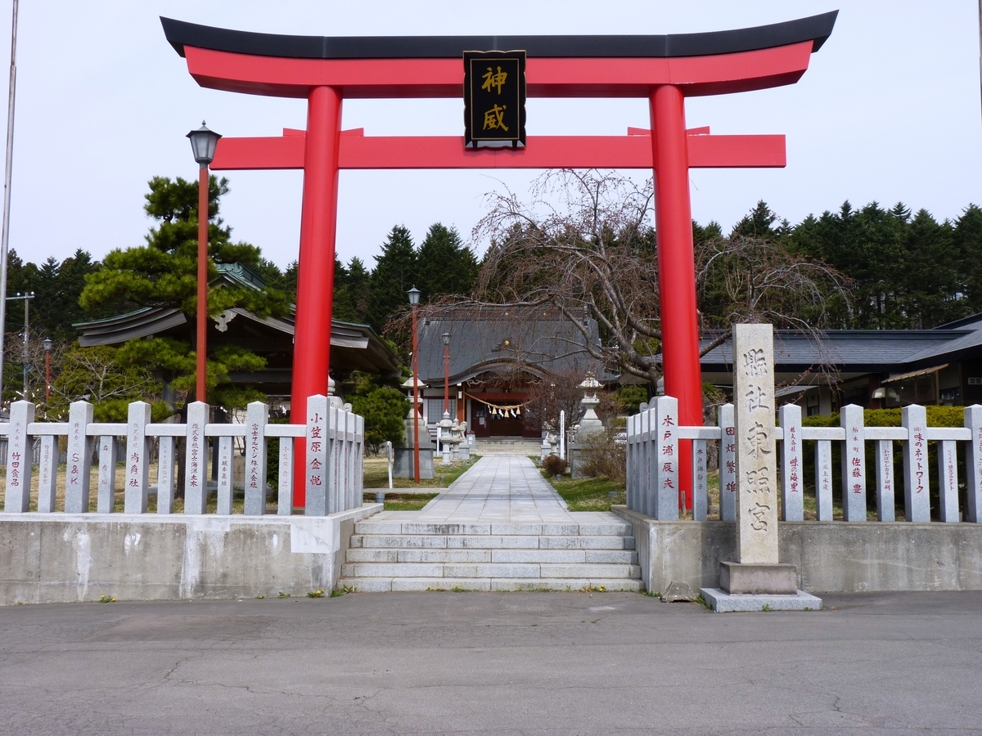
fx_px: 1021
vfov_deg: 39.7
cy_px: 368
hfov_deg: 51.4
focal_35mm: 36
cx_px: 491
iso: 80
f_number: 5.6
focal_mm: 6.4
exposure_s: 1/400
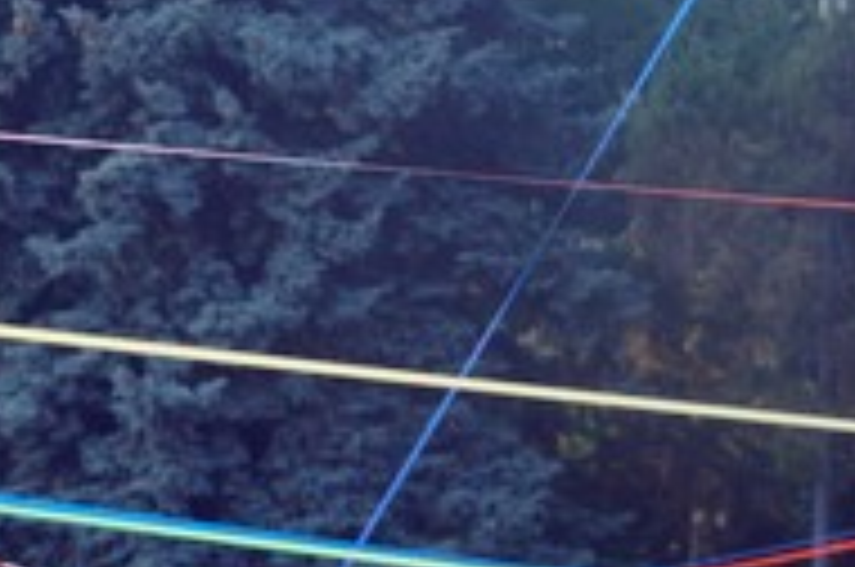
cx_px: -176
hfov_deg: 10.5
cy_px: 1010
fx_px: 4596
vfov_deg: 6.9
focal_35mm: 194
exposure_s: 1/200
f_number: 4.5
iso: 100
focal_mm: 35
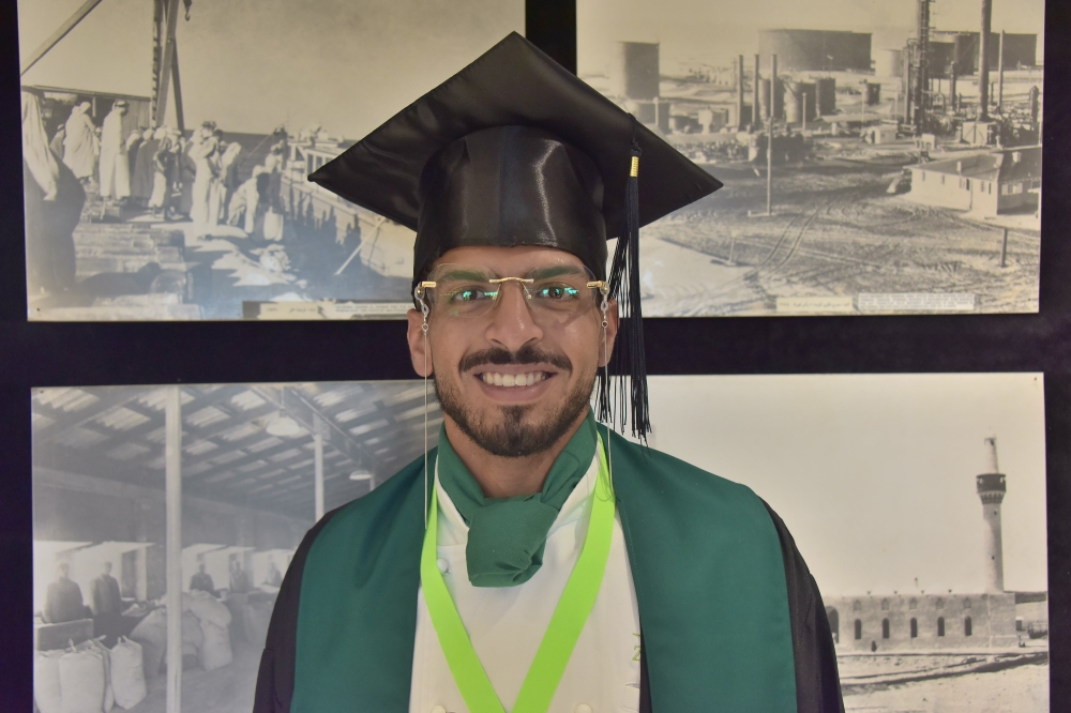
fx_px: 1308
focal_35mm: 44
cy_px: 356
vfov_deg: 30.5
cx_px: 536
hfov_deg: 44.5
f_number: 5
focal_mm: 44
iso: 1250
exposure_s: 1/100
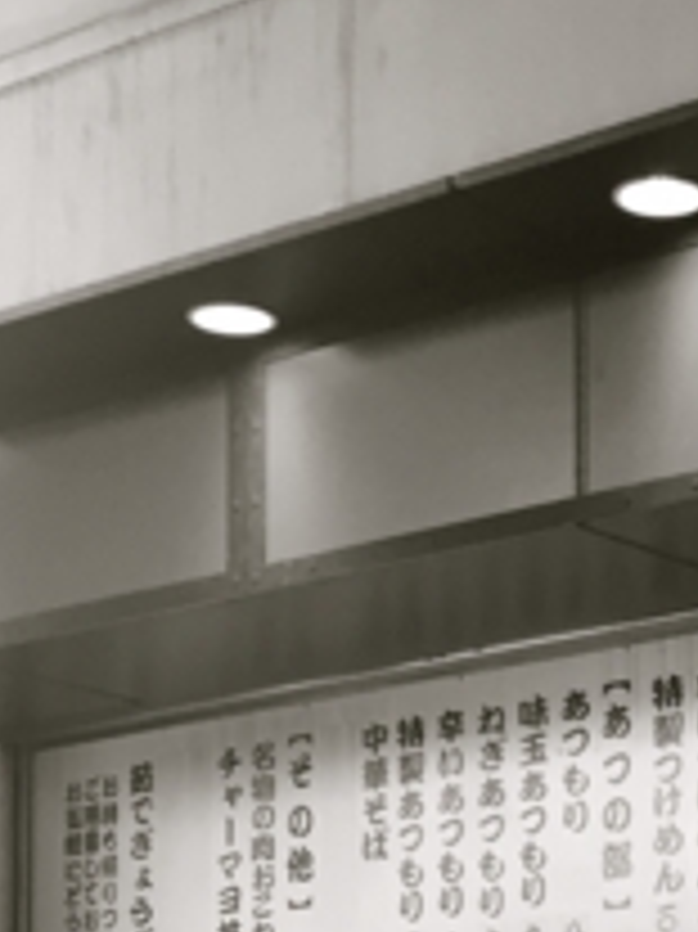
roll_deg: +0.1
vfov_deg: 16.8
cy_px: 1144
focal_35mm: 112
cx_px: 784
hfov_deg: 12.9
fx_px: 3014
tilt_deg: +5.8
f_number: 2.2
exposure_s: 1/40
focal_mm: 4.15
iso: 32
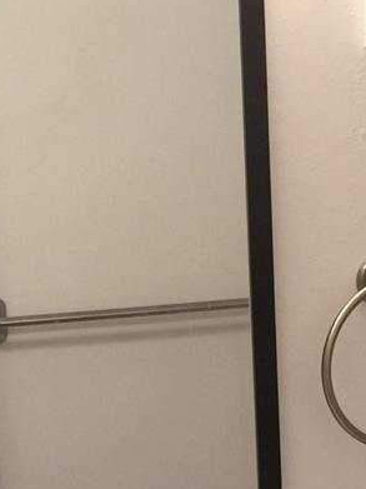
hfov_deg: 16.5
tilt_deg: -11.7
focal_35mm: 89
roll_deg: +5.4
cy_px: 585
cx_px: 70
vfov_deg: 20.6
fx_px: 1255
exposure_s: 1/30
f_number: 2.2
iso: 50
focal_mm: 4.15
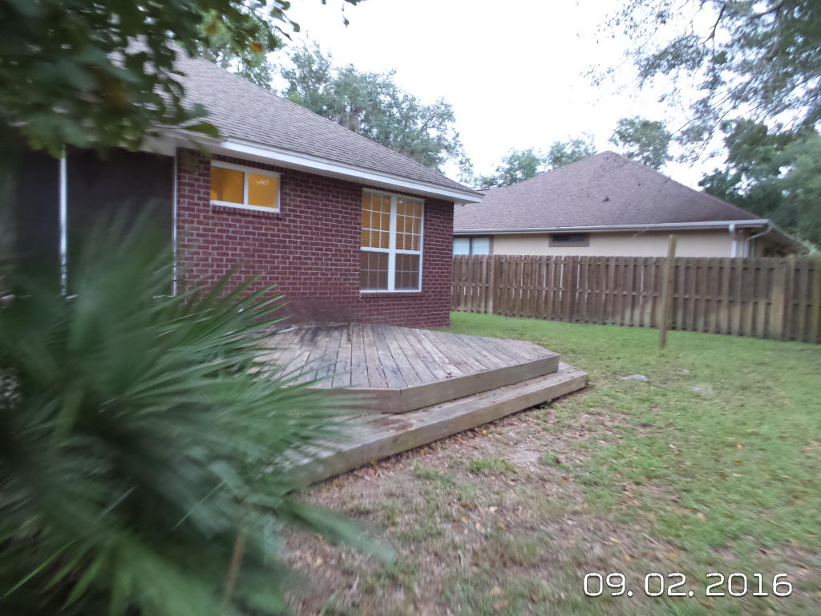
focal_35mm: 23
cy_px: 308
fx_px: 545
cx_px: 410
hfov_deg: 73.9
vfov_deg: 58.9
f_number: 2.8
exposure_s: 1/30
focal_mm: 4.1
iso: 500
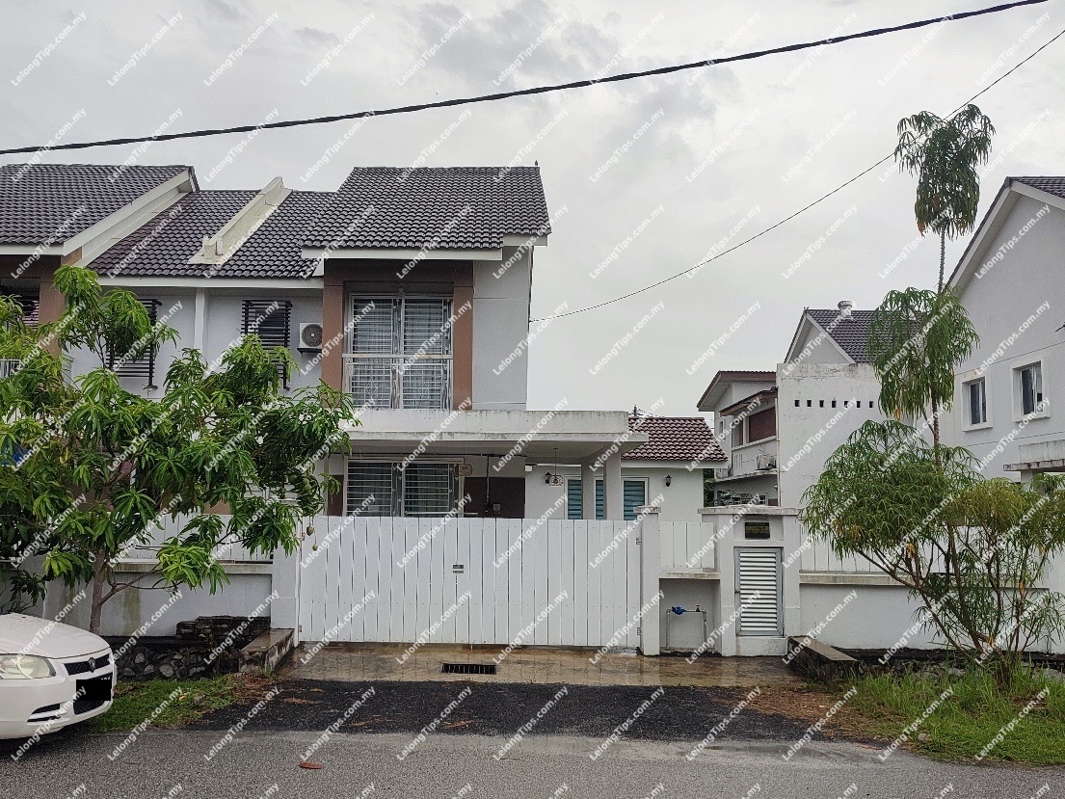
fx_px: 738
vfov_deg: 56.8
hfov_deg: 71.6
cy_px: 400
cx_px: 532
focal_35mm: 24
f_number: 1.89
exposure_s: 1/289
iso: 50
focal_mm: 5.89
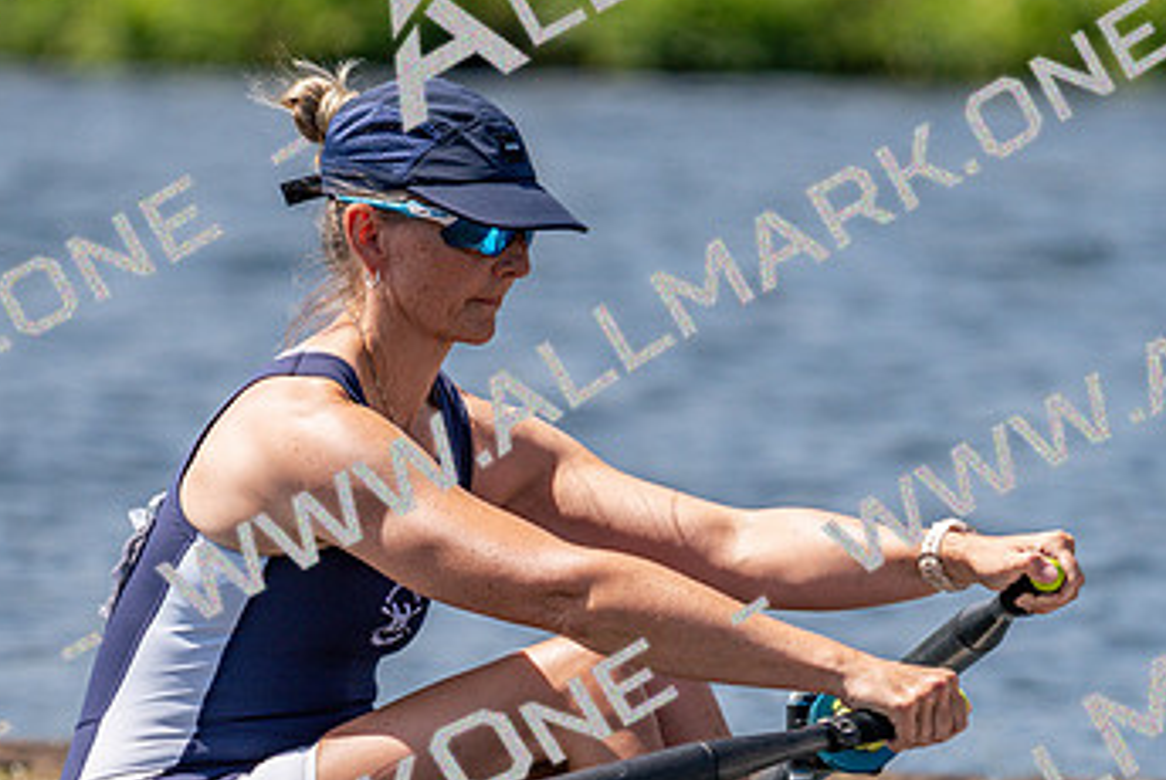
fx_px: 22237
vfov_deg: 2.0
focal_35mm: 686
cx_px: 576
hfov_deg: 3.0
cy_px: 629
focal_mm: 407
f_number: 6.3
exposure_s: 1/2000
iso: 320
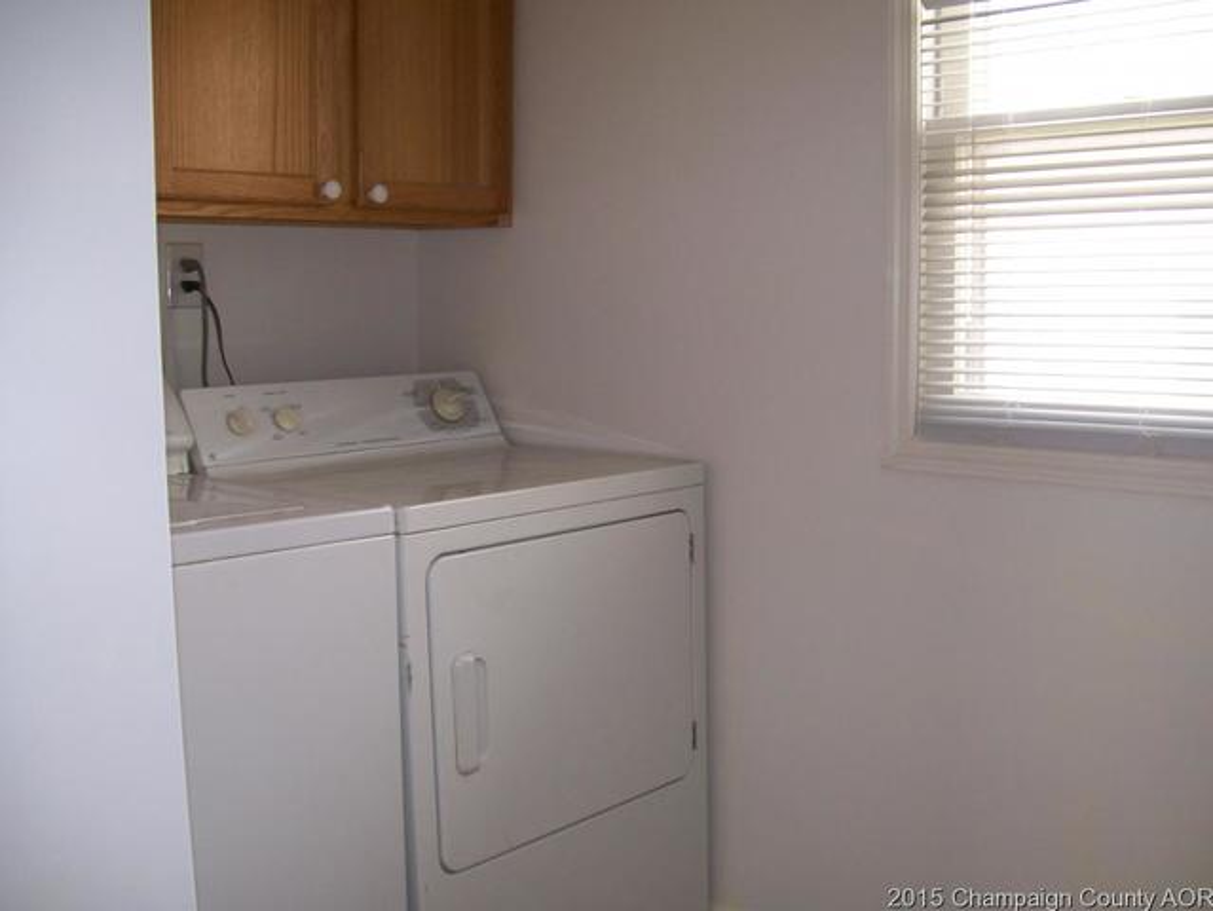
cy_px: 456
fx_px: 1262
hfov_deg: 51.3
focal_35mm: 36
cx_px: 606
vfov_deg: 39.7
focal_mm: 6
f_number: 2.7
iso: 80
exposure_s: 1/64
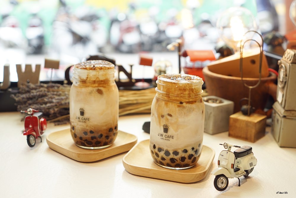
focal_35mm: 48
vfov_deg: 28.1
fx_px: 395
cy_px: 99
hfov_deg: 41.1
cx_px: 148
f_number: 4
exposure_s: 1/60
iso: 320
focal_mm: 48
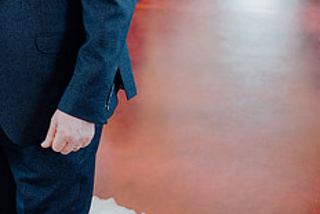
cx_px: -72
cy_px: 5
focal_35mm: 80
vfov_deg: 16.8
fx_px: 712
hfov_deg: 23.1
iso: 1600
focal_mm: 32
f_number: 2.8
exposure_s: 1/200
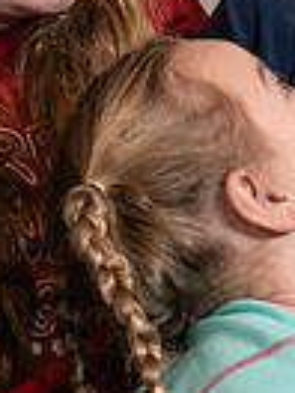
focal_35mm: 245
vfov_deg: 8.0
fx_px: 2784
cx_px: 134
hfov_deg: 6.1
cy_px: 7
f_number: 5
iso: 160
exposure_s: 1/250
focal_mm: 58
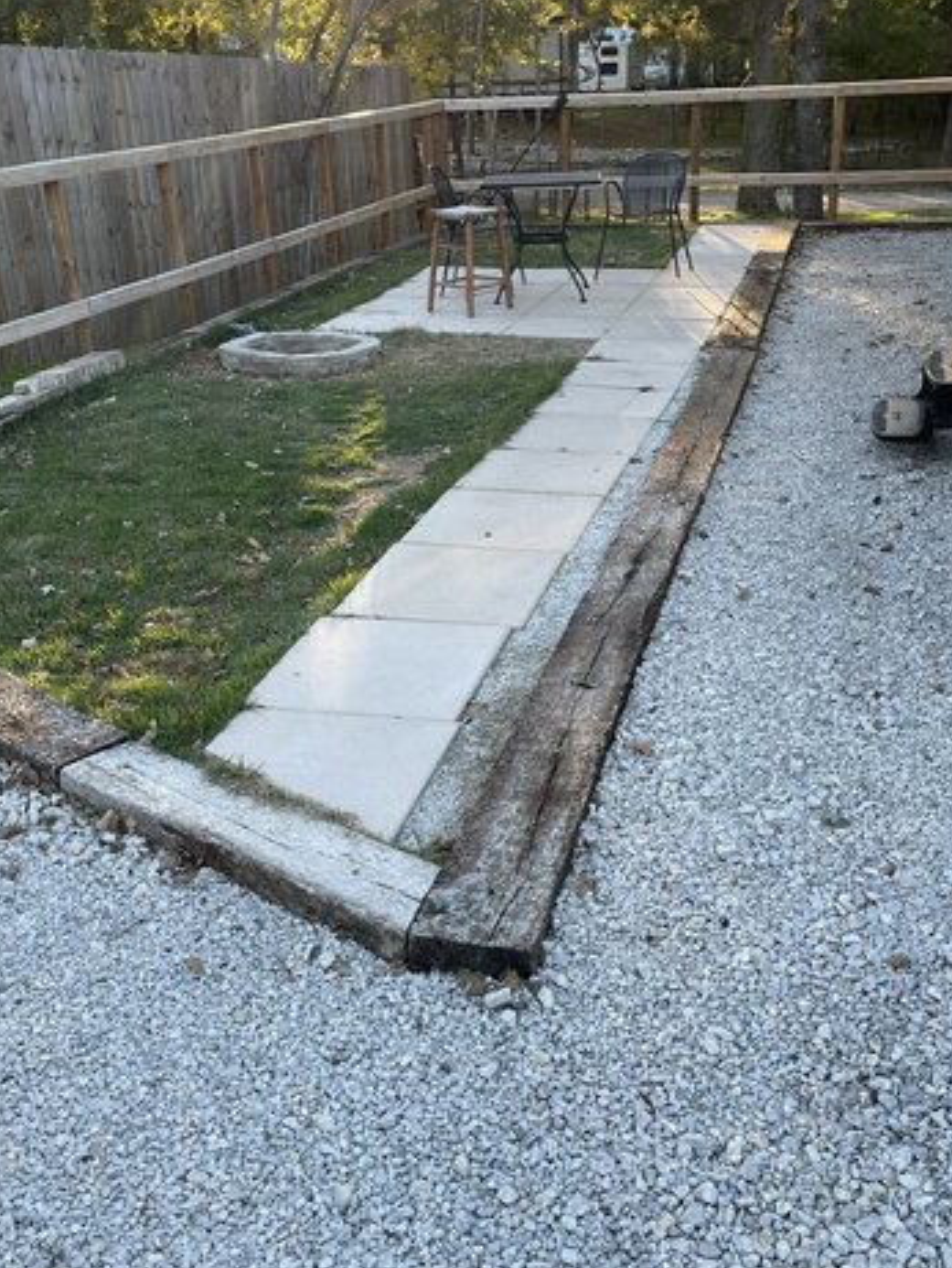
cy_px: 645
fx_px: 1319
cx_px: 431
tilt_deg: -21.8
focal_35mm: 36
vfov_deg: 51.3
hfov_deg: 39.7
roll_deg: +1.6
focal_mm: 4.2
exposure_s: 1/222
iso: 32
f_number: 1.6
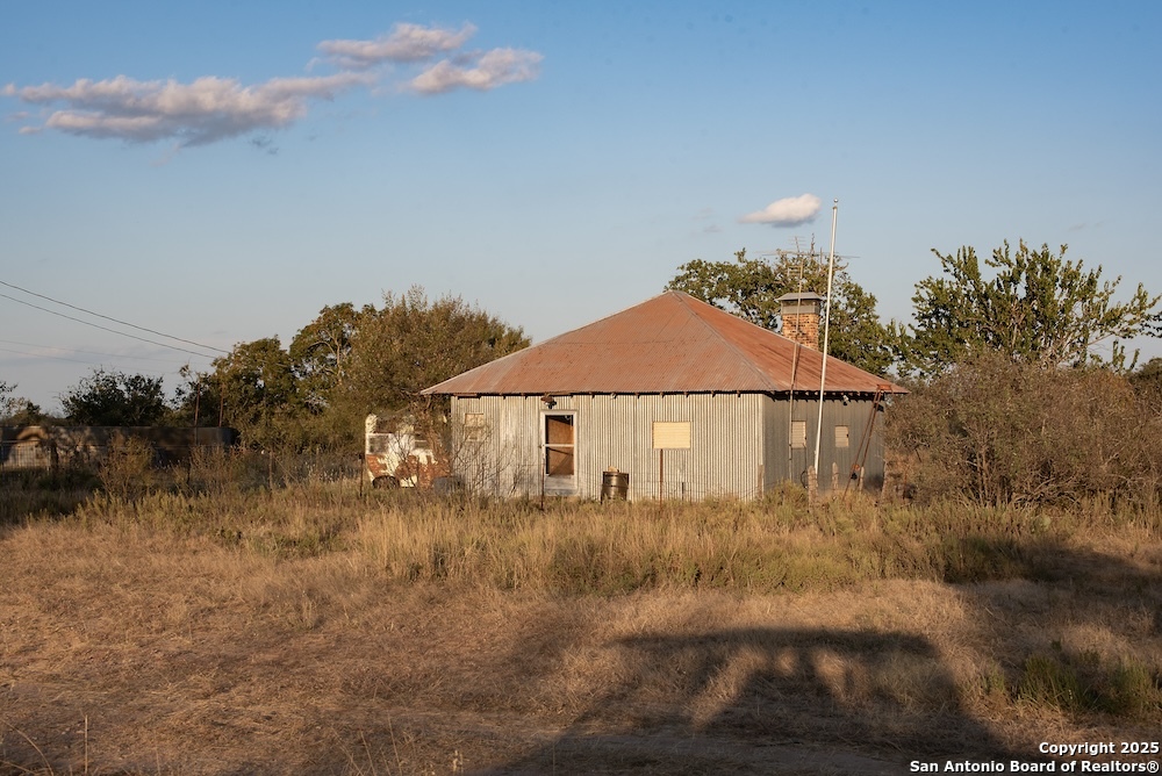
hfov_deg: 36.2
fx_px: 1776
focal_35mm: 55
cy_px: 388
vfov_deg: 24.7
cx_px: 581
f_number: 13
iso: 400
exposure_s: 1/350
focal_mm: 55
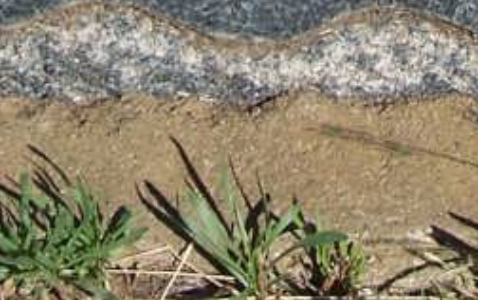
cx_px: 486
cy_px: -497
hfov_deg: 9.6
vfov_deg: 5.8
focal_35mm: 217
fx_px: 2829
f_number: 4
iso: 80
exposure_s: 1/1000
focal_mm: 7.1
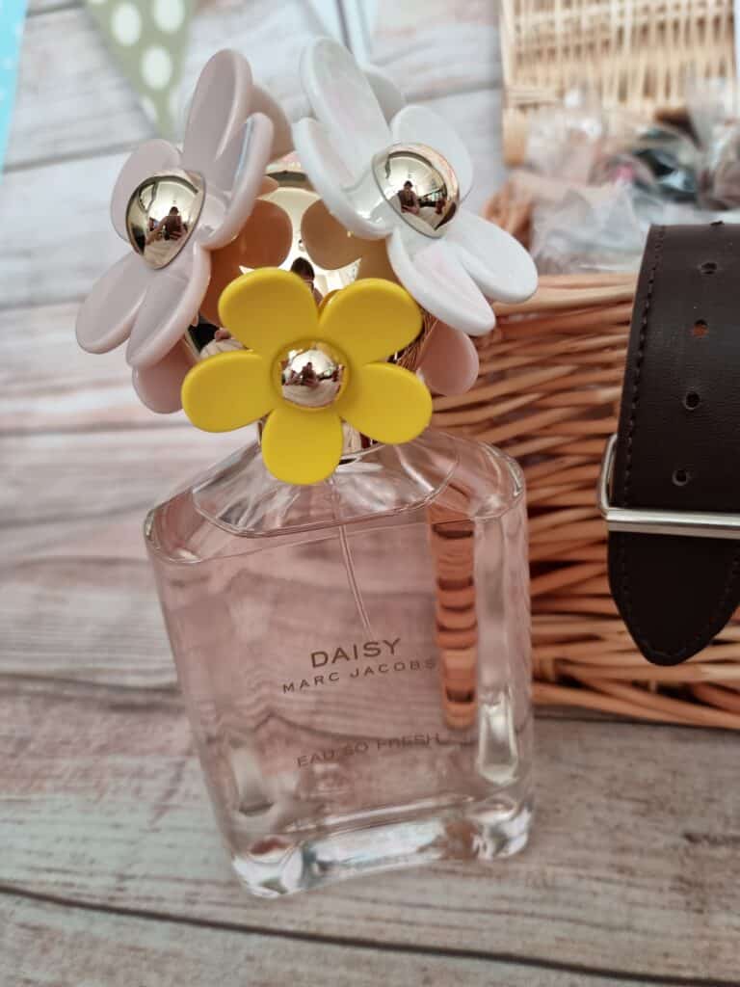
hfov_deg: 51.4
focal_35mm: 27
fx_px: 770
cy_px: 494
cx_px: 370
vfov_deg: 65.3
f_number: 2
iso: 500
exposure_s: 1/50
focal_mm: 5.9
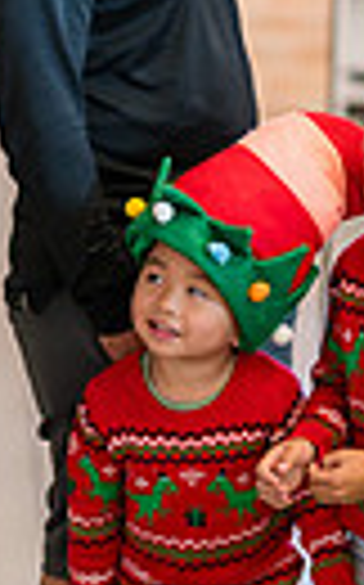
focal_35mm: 177
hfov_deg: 7.4
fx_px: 2816
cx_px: -4
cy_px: 310
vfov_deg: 11.8
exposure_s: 1/500
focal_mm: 50
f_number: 1.4
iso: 500
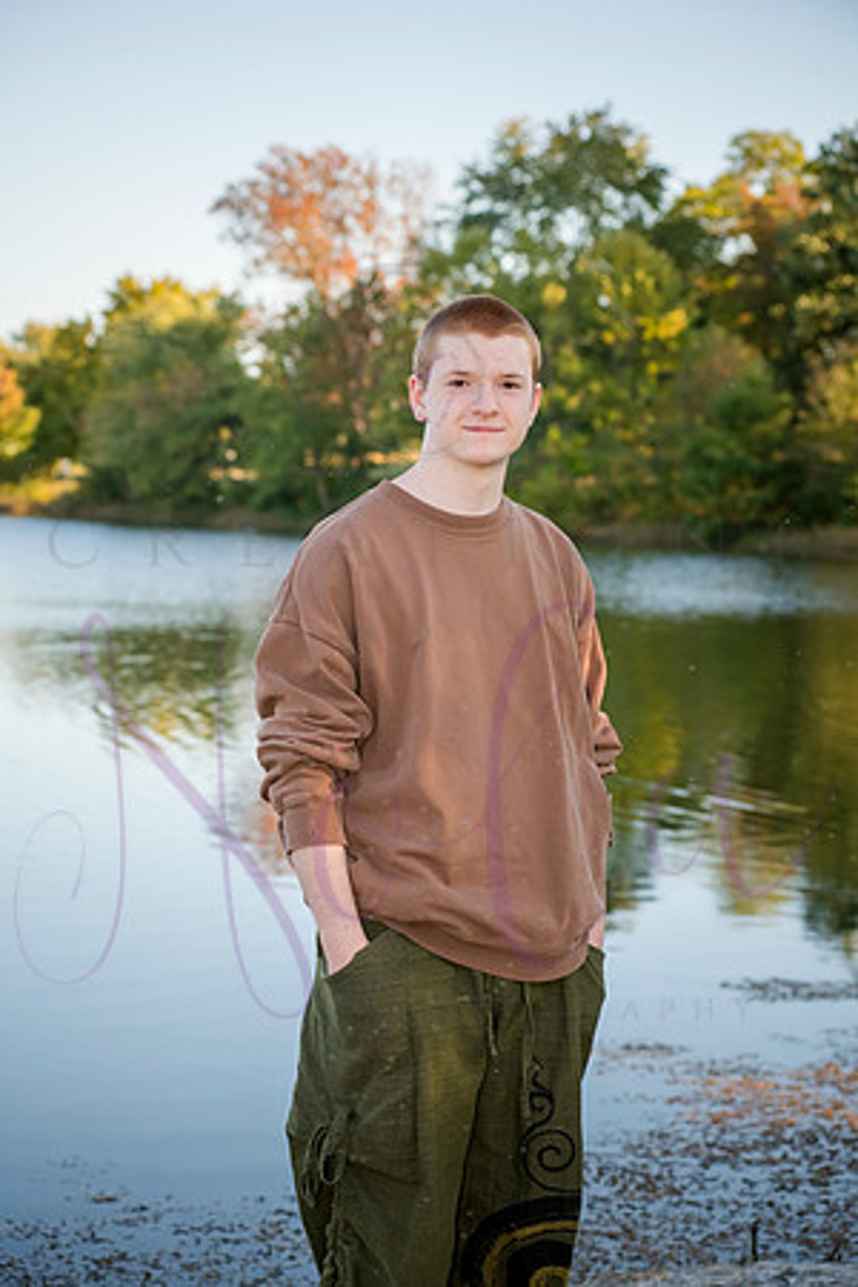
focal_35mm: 80
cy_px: 644
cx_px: 429
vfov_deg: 25.4
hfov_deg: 17.1
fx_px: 2860
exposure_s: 1/640
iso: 400
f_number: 6.3
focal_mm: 80
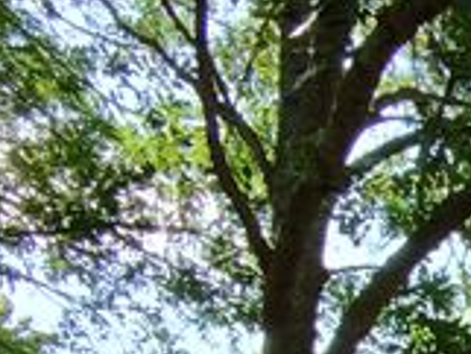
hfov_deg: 15.2
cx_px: 717
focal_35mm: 119
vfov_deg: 11.5
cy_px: 649
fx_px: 1620
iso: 100
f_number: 2.2
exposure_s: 1/280
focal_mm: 1.66
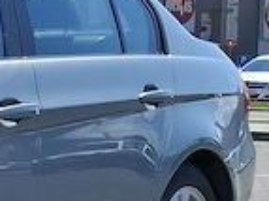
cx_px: -399
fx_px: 1250
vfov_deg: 9.1
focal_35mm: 161
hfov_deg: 10.4
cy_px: 212
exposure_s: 1/2092
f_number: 1.8
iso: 50
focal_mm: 5.54
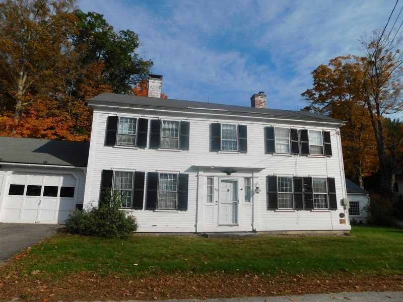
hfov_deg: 73.9
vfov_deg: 58.9
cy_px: 151
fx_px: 268
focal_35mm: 23
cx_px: 202
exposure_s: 1/800
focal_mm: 4
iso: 125
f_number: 6
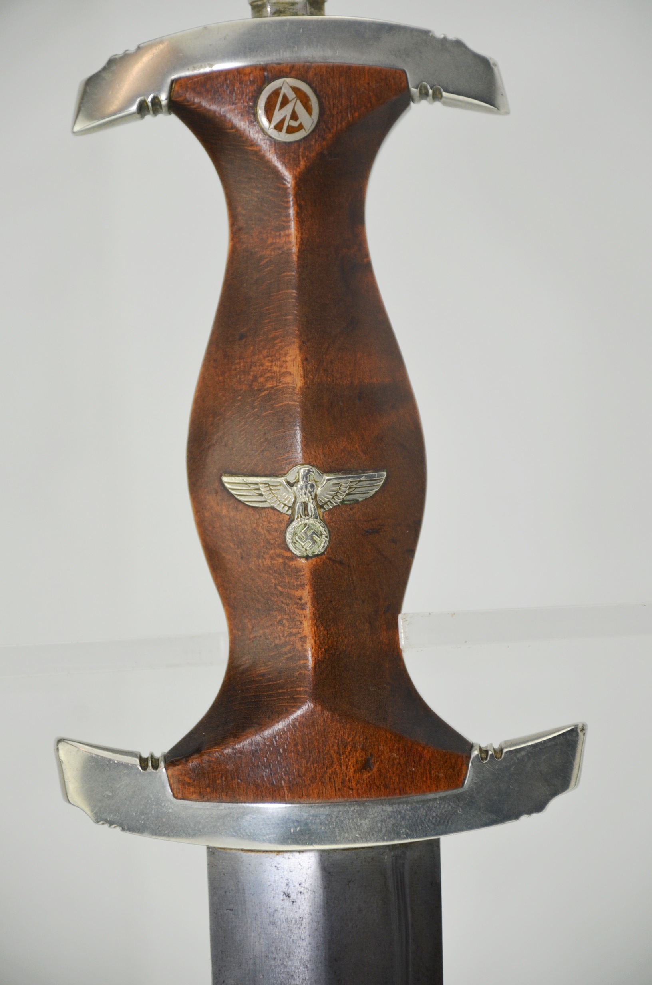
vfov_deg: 10.2
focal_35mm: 202
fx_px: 5526
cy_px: 492
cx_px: 326
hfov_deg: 6.8
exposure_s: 1/250
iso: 450
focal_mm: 135
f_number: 5.6
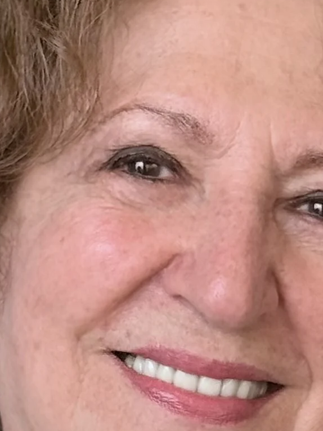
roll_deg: -0.9
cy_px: 650
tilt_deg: -8.3
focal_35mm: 253
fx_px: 3147
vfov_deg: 7.7
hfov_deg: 5.9
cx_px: 135
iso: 80
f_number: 1.78
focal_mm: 6.76
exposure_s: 1/120
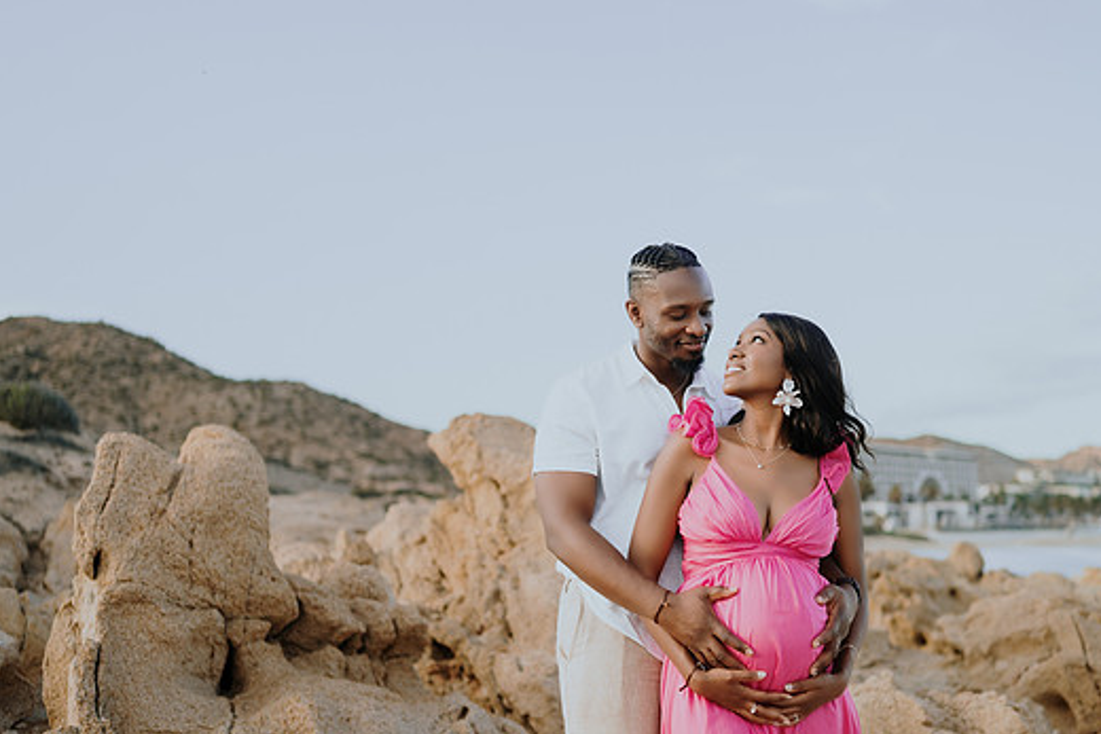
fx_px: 1254
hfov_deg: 47.4
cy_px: 378
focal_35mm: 41
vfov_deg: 32.6
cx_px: 590
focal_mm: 35
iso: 100
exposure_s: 1/2000
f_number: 1.8
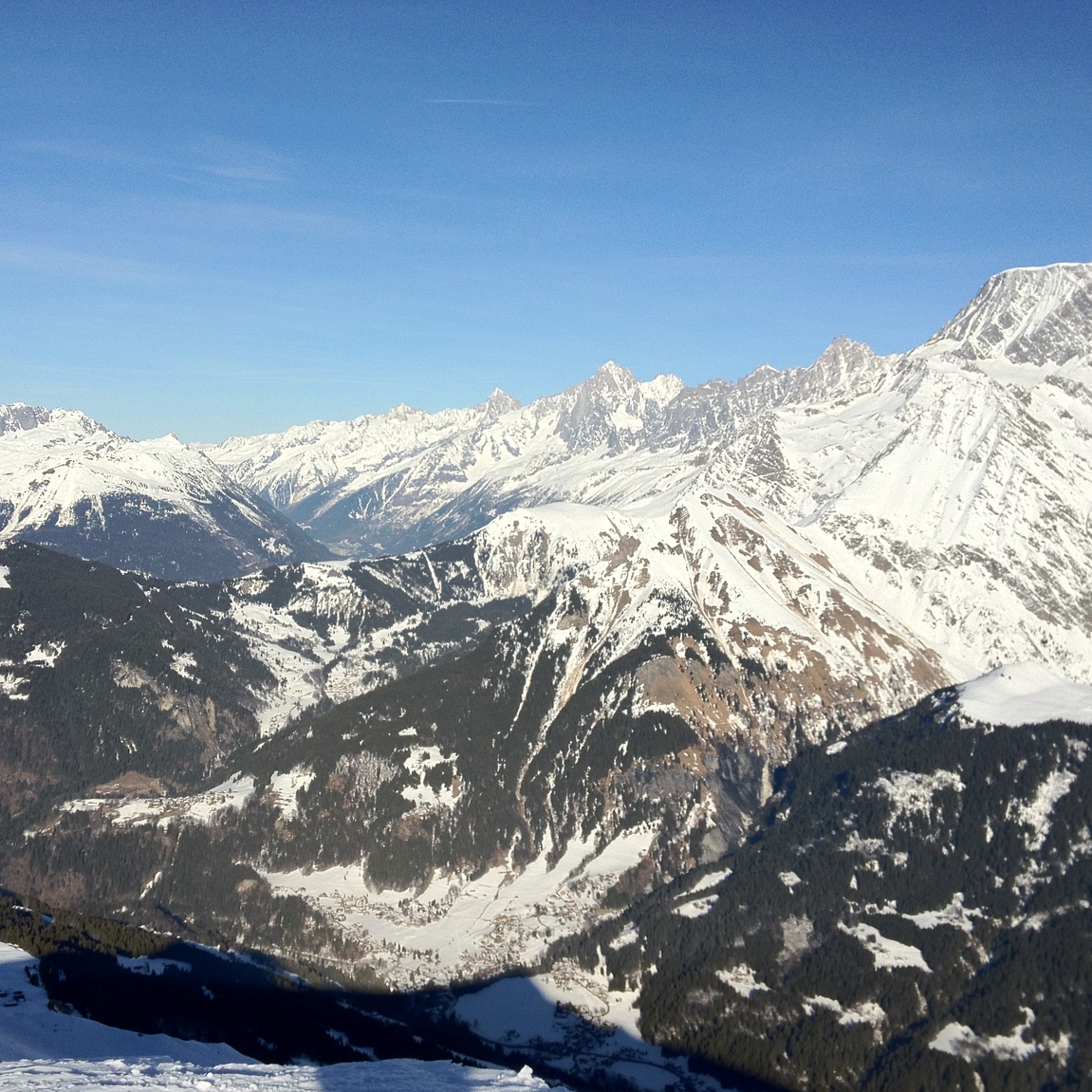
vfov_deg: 39.2
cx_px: 432
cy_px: 550
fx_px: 1535
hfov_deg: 39.0
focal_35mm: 43
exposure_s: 1/3953
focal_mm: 4.28
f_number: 2.4
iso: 64
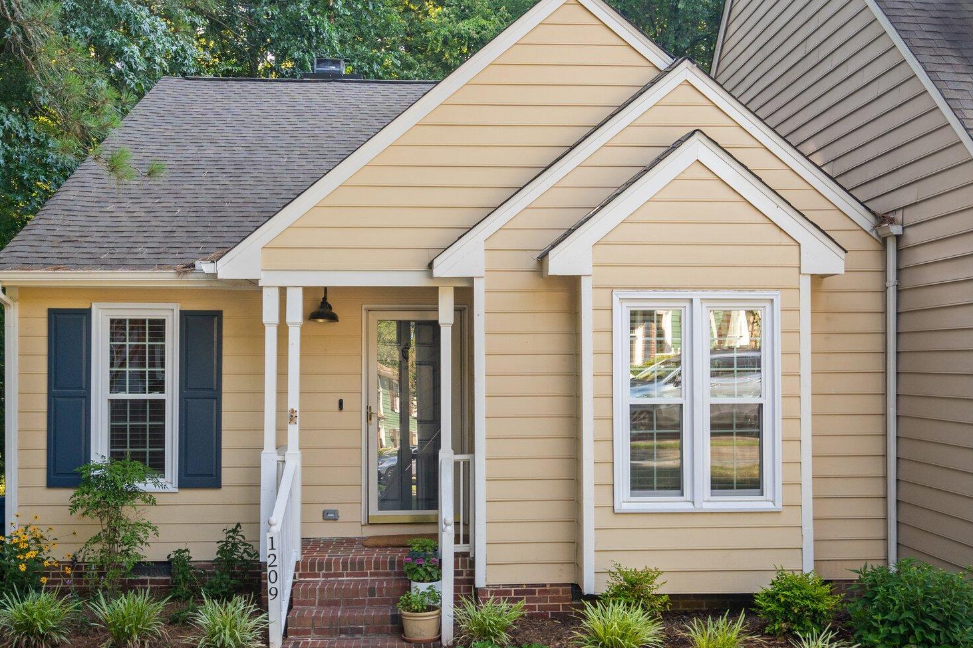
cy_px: 371
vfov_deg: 31.8
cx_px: 509
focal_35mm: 42
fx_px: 1135
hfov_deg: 46.4
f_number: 4
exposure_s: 1/200
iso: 640
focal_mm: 30
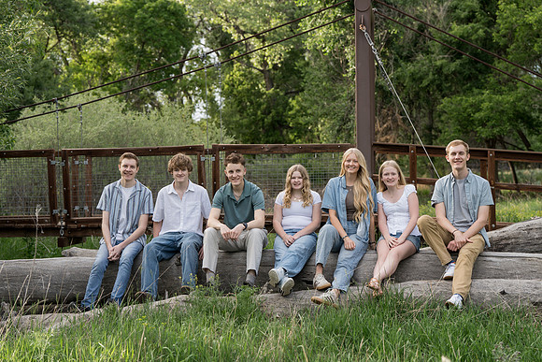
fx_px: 1114
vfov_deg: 18.4
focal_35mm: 74
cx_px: 271
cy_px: 181
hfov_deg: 27.3
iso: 200
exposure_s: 1/250
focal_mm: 74
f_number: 4
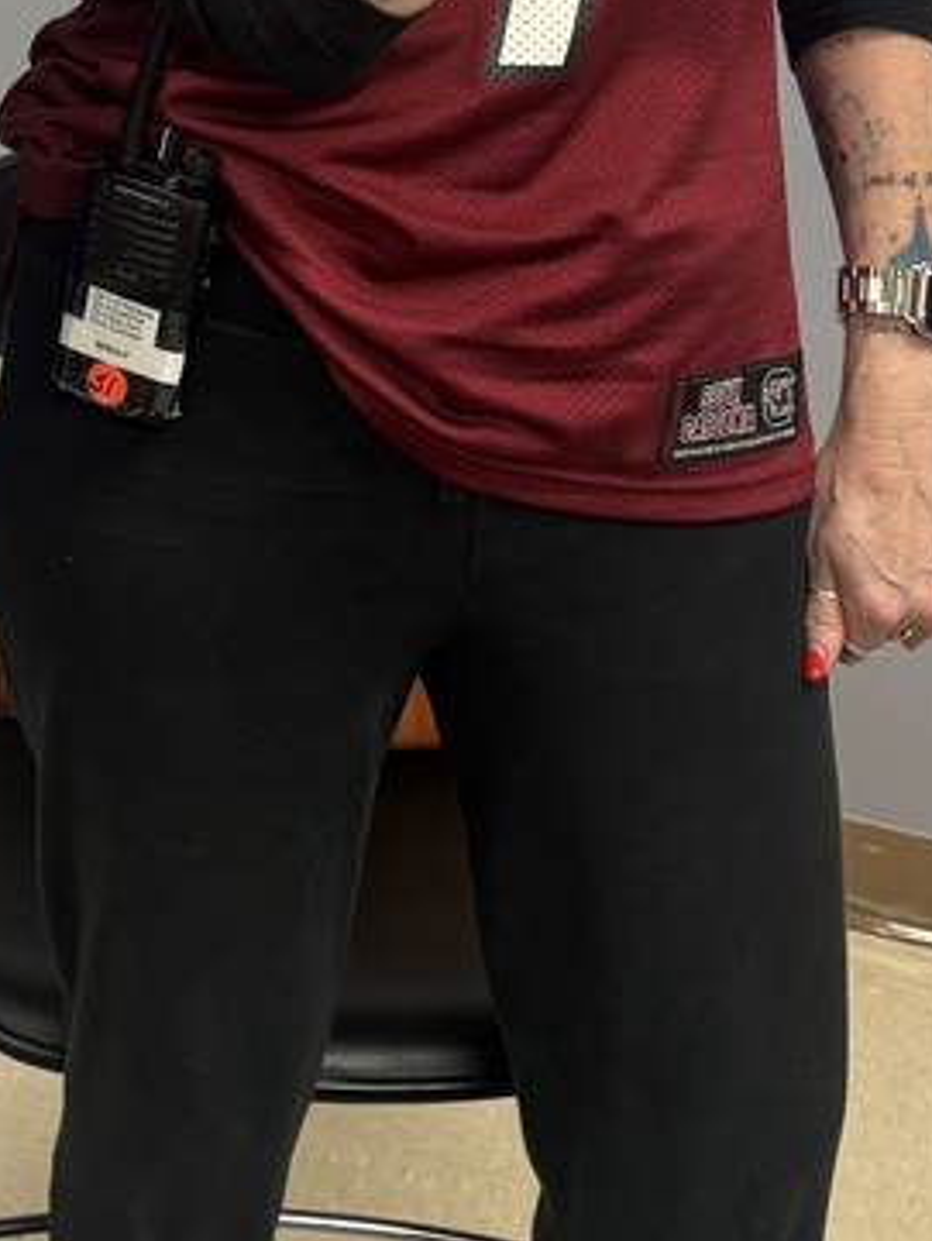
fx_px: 2440
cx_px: -93
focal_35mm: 68
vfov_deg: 26.6
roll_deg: +0.0
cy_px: -76
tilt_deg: -20.0
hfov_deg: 20.6
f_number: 1.78
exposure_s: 1/60
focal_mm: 6.76
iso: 125
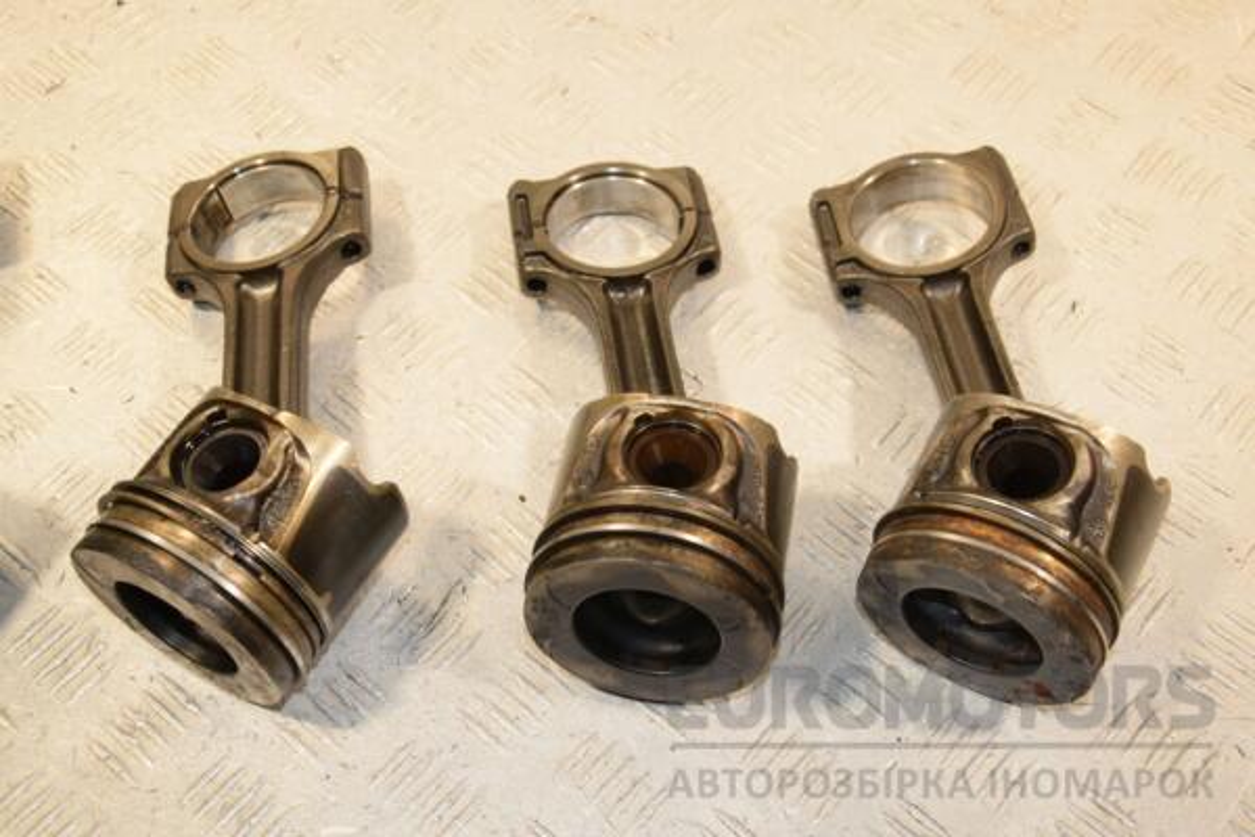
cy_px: 418
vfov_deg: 26.5
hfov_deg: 38.9
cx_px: 628
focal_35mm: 51
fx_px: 1778
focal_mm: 34
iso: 800
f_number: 6.3
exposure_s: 1/200
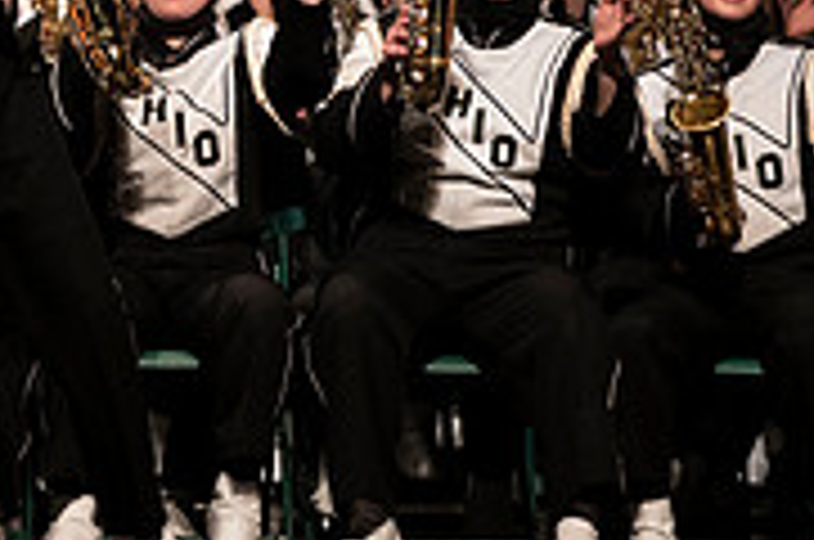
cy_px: -108
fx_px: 14468
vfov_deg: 2.1
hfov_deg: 3.2
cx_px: -463
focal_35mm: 641
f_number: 2.8
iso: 2500
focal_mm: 200
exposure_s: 1/500
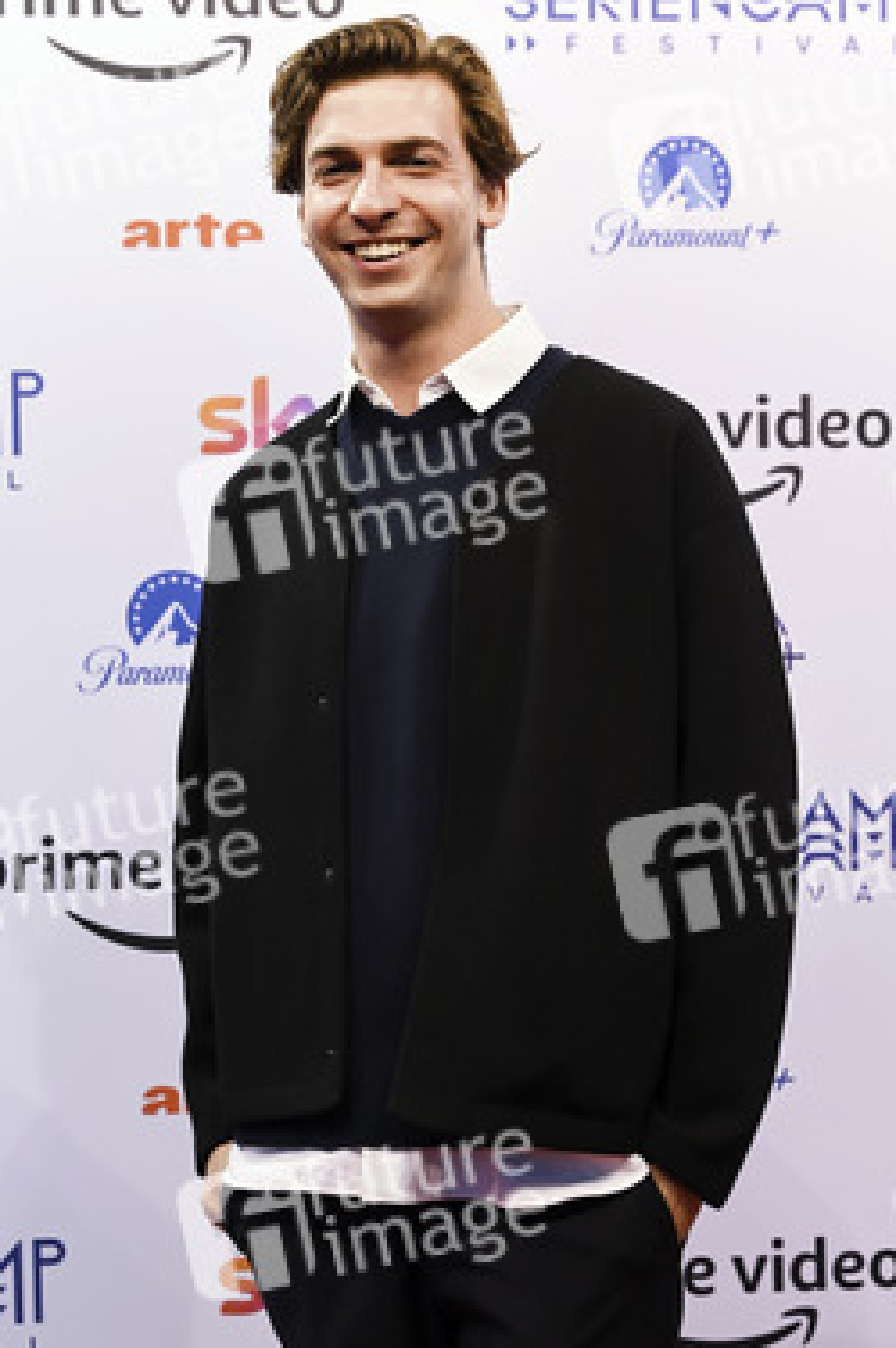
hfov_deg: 26.4
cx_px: 466
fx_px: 1907
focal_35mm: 51
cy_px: 678
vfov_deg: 38.9
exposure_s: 1/200
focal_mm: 48
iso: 500
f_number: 4
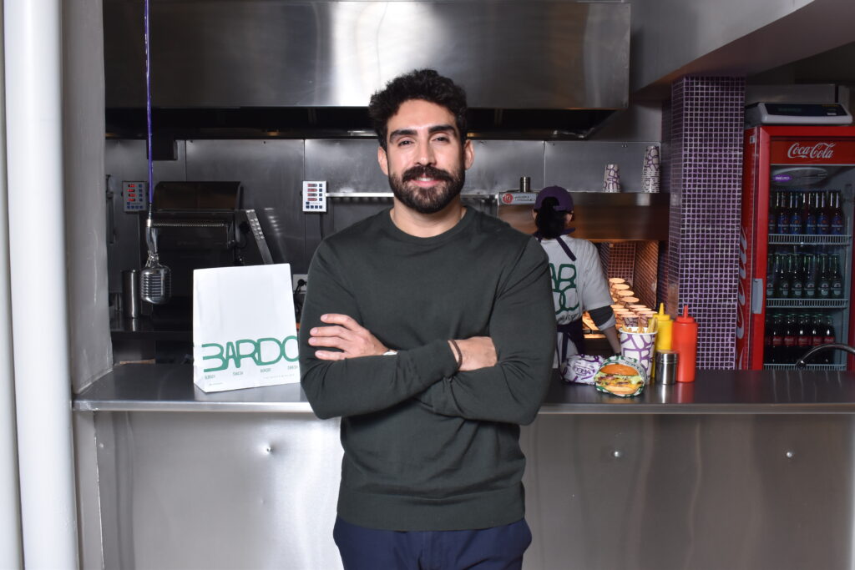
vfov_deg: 36.9
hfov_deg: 53.1
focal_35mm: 36
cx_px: 428
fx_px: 855
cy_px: 285
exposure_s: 1/160
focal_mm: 24
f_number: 11
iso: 500
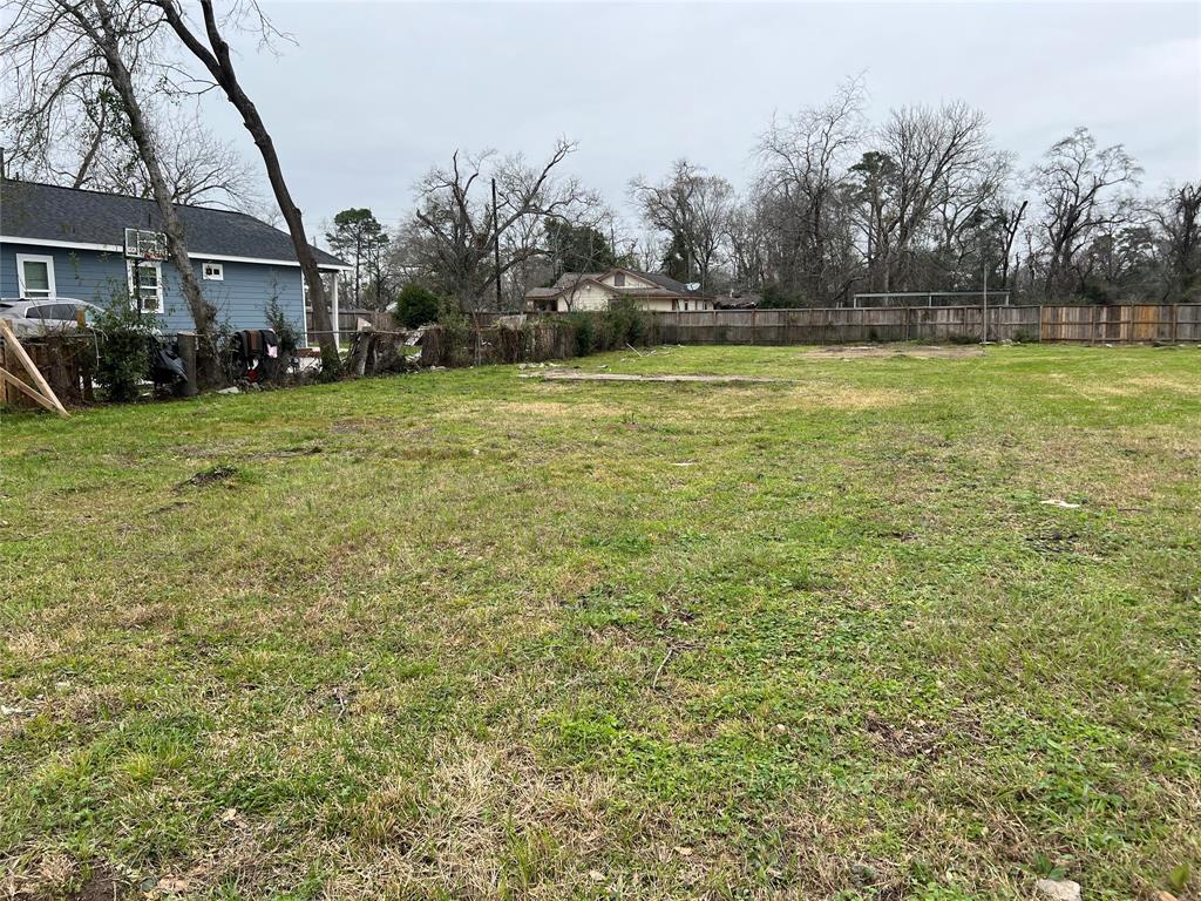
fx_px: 902
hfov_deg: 67.3
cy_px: 450
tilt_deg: -8.5
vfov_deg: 53.1
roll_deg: +1.3
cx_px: 600
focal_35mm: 26
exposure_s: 1/1224
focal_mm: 5.7
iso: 50
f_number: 1.5
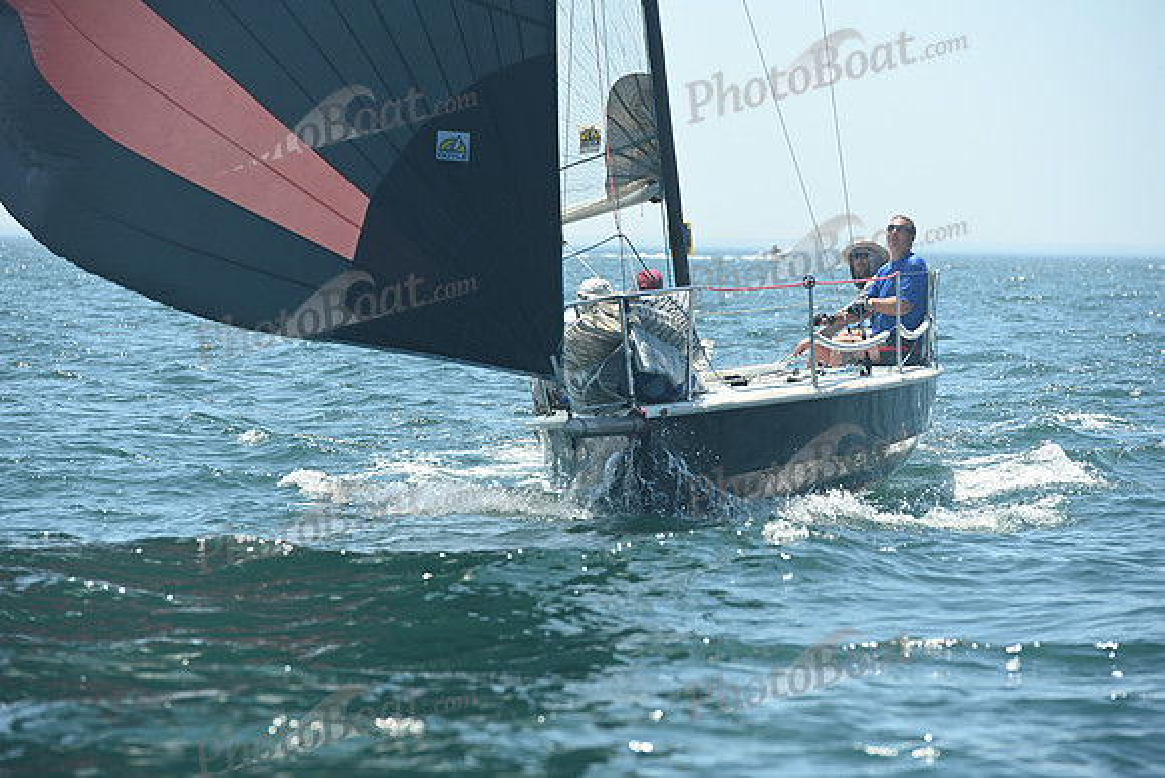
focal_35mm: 200
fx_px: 6473
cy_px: 389
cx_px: 582
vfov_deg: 6.9
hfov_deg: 10.3
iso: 320
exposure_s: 1/1000
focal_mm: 200
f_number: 7.1
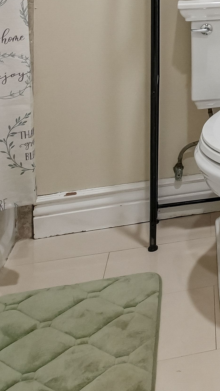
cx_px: 460
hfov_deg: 15.1
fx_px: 643
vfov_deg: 30.0
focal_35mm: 62
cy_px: -52
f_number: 7.1
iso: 1250
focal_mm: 14
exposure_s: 1/60
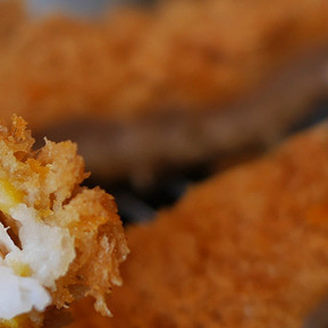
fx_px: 1179
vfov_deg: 15.8
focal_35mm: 110
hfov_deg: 14.9
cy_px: 209
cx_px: -144
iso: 200
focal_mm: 15
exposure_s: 1/160
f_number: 2.2
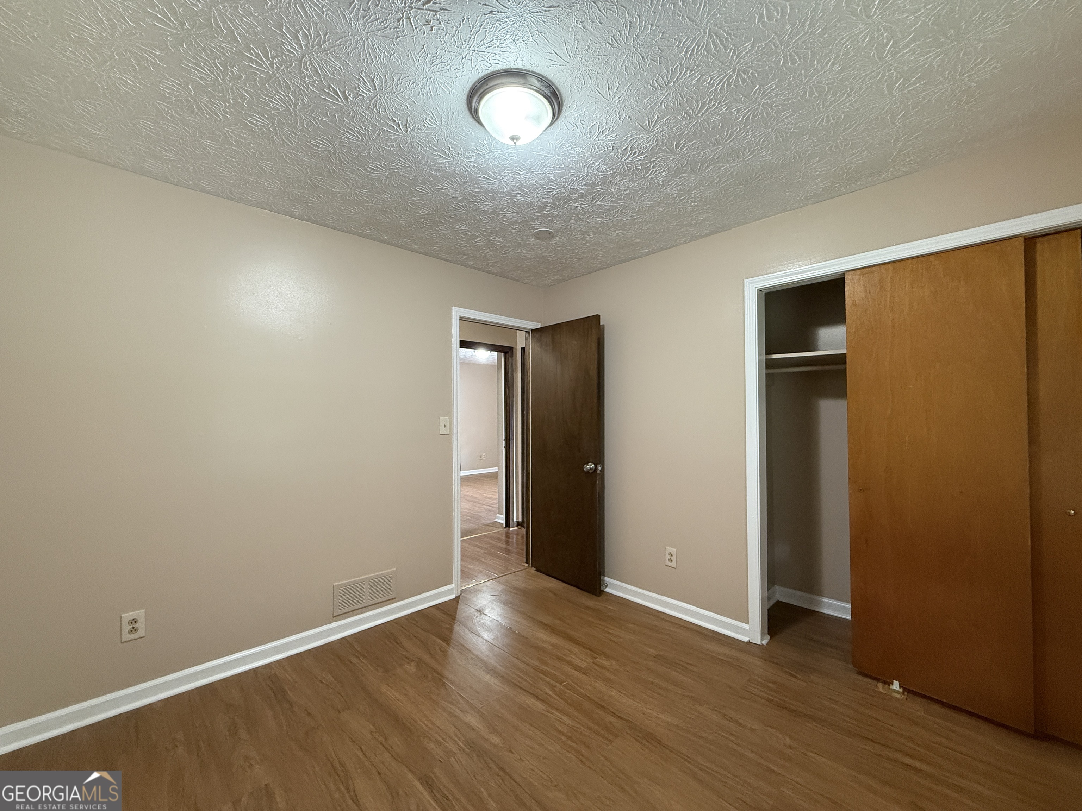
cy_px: 406
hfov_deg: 102.1
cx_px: 541
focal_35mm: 14
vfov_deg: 85.7
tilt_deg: +0.8
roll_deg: +0.1
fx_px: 438
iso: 500
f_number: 2.2
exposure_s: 1/60
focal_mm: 2.22
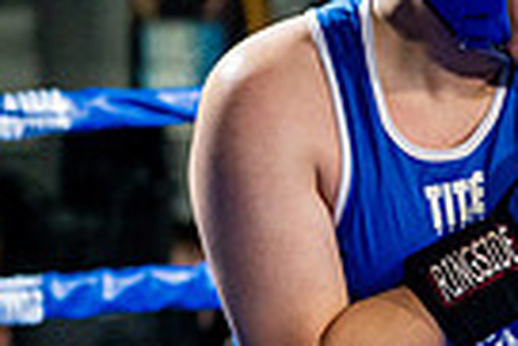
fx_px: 4163
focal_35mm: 289
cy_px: 470
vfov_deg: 4.7
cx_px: 716
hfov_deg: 7.0
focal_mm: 68
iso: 4000
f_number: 2
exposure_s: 1/1000
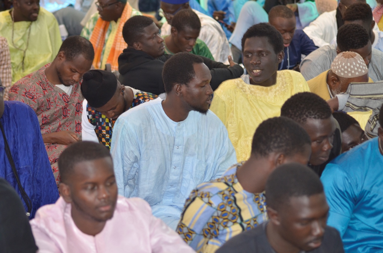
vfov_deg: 9.6
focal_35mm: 142
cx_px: 192
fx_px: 1513
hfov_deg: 14.4
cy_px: 126
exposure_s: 1/50
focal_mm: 95
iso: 640
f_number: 4
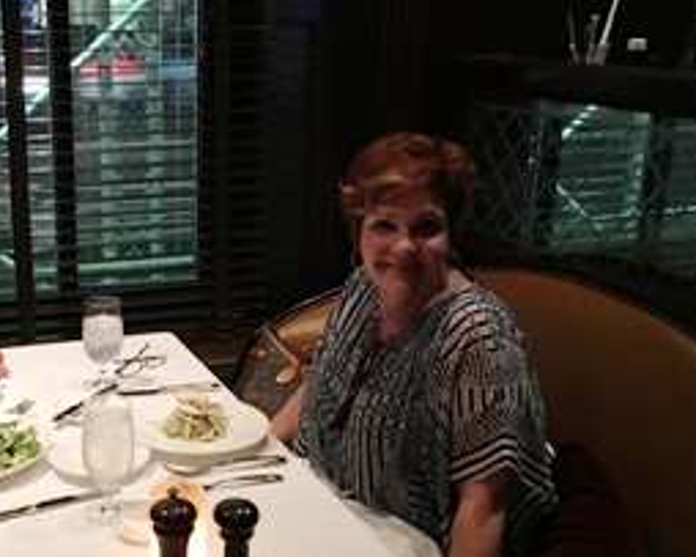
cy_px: 373
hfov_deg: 36.4
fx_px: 1030
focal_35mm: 50
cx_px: 167
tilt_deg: -19.1
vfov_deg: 30.0
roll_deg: +0.1
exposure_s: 1/4
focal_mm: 4.15
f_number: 2.2
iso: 125
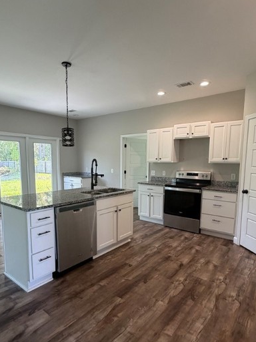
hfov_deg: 63.4
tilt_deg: -8.0
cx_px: 122
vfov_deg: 78.8
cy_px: 188
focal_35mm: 21
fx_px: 207
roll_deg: -0.7
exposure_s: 1/120
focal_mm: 2.22
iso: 200
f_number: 2.2
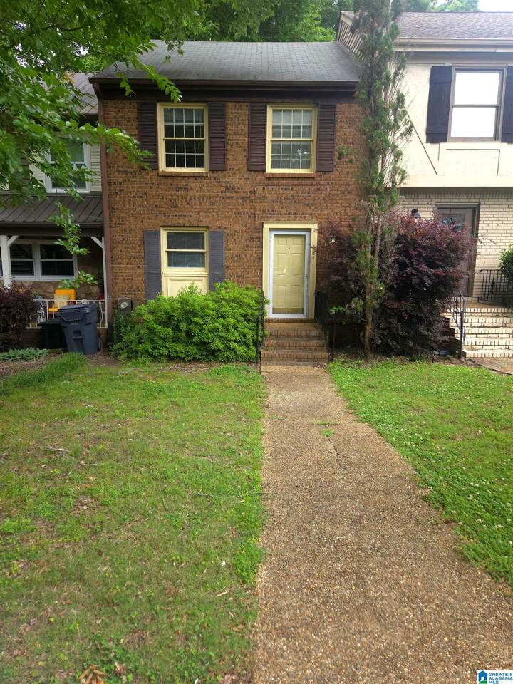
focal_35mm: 23
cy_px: 342
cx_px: 256
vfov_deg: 73.9
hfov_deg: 58.9
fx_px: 454
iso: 50
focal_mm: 5.4
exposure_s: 1/133
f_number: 1.8
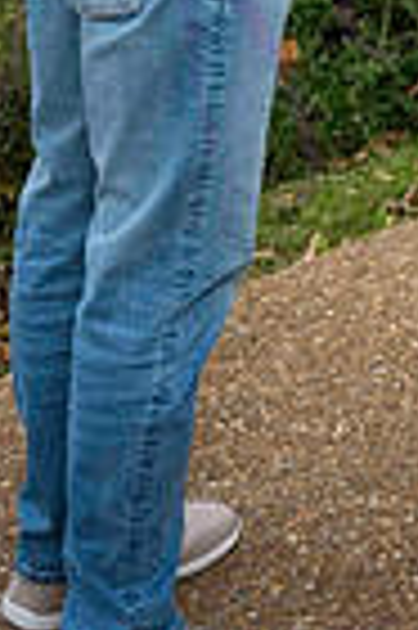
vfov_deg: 15.9
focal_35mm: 116
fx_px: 2025
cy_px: -378
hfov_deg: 11.5
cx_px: 503
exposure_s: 1/500
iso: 400
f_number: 5
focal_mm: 36
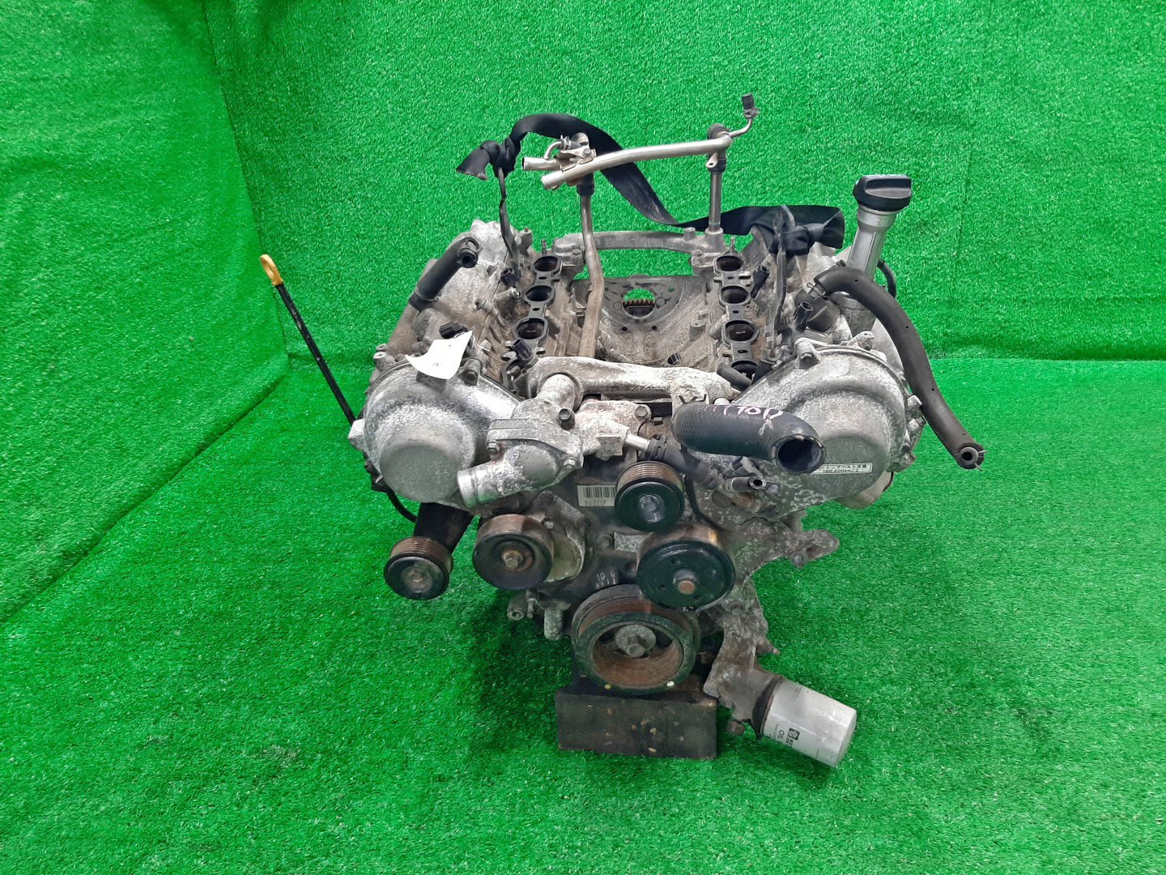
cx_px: 583
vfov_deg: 53.1
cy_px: 438
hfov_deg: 67.3
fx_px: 876
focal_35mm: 26
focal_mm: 3.93
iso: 171
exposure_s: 1/50
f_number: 1.7
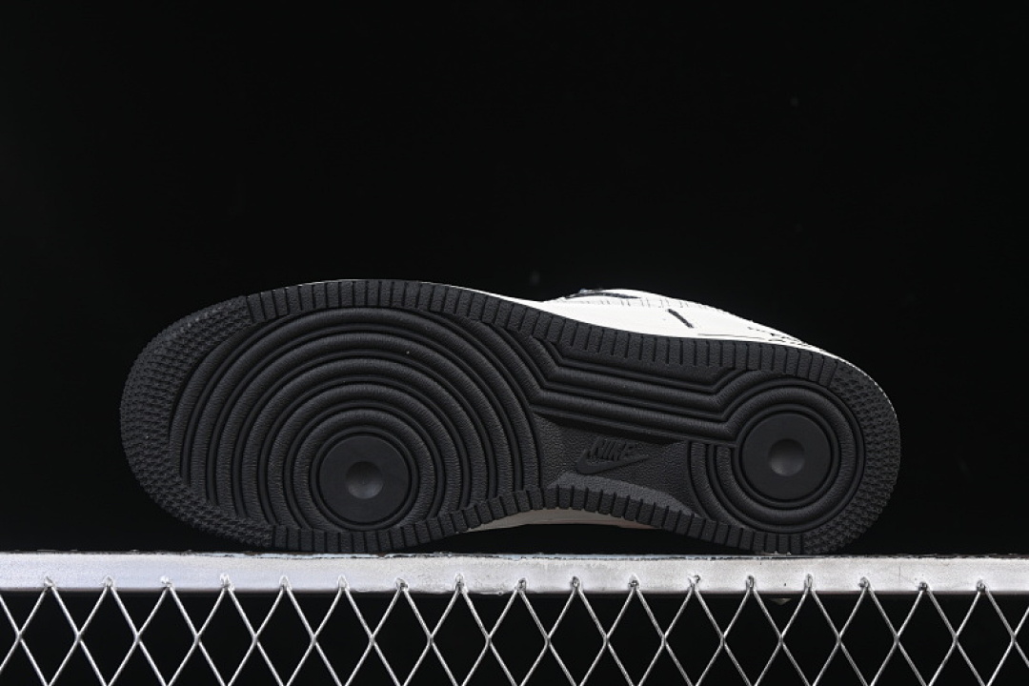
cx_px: 514
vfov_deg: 18.2
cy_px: 343
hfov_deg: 27.0
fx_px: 2144
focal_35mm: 75
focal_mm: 50
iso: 160
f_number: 6.3
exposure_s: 1/60
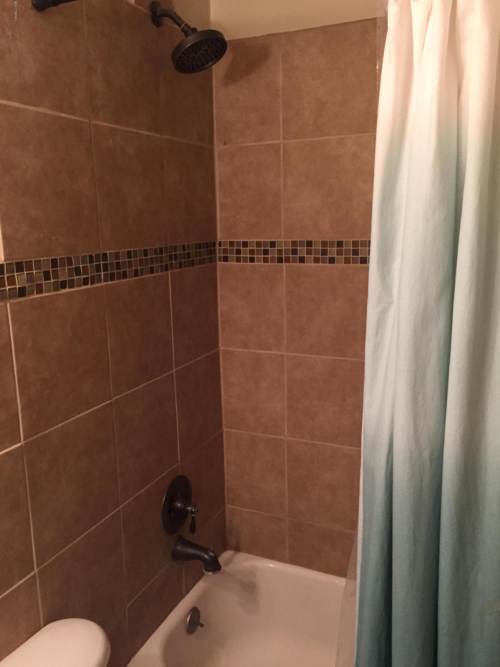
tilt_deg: -12.7
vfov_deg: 61.7
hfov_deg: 48.2
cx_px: 250
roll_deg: +1.2
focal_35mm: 29
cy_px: 334
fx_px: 559
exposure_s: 1/30
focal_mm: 4.15
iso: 160
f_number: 2.2
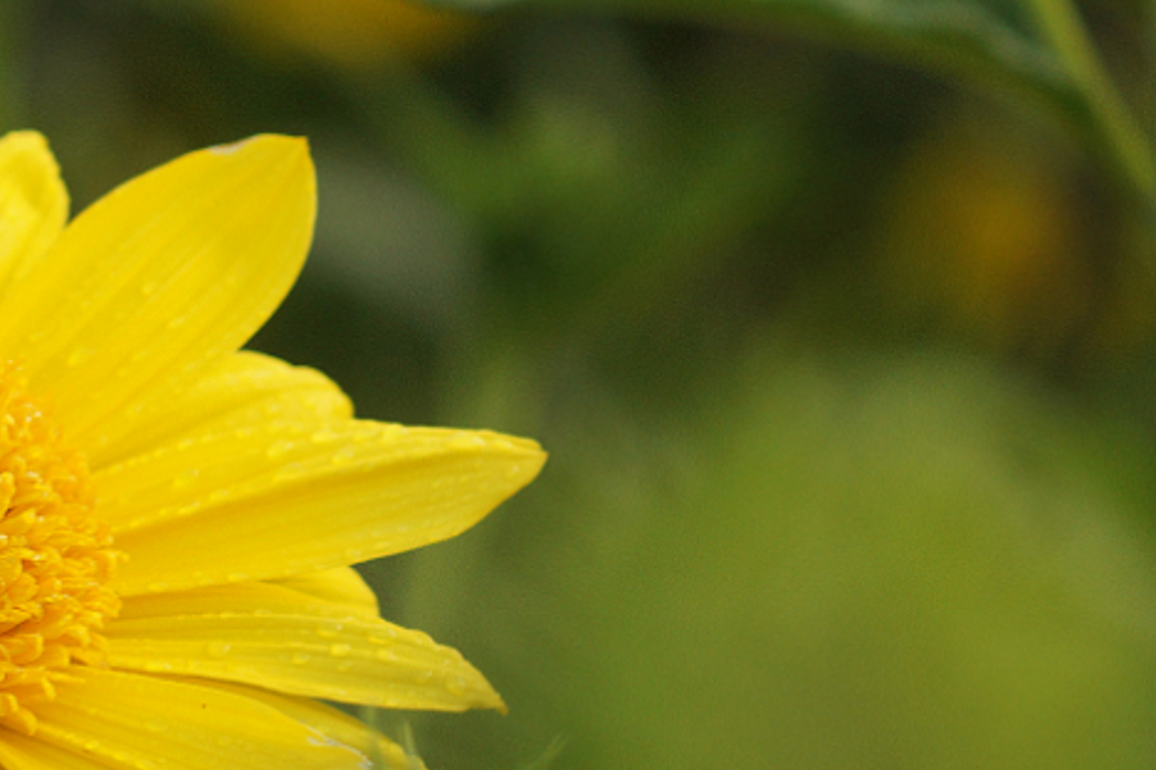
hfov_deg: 5.3
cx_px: -319
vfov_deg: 3.6
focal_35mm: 385
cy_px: 721
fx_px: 12362
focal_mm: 100
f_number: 5
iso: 320
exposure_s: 1/160
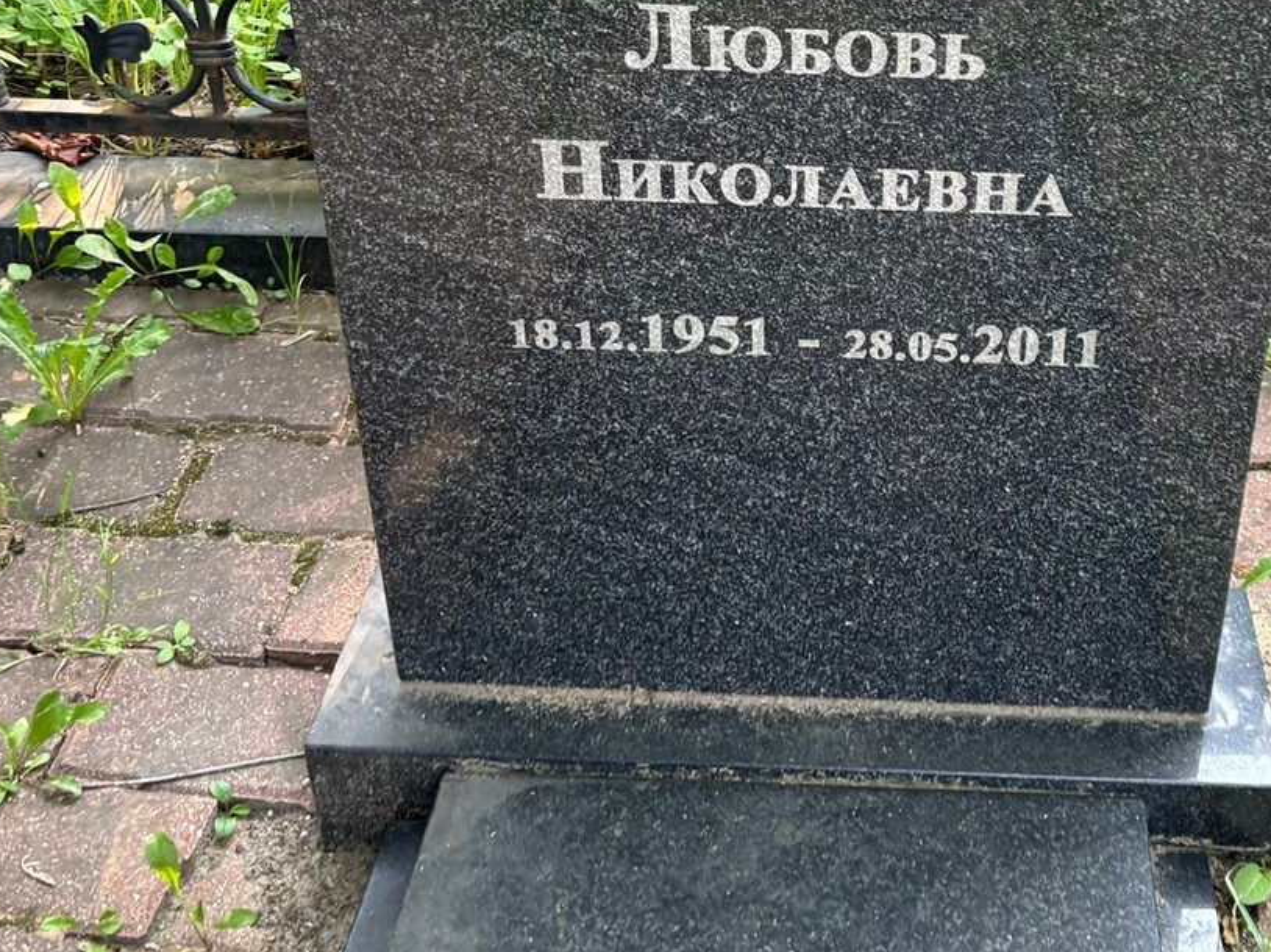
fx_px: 1688
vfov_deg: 30.5
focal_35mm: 46
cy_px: 151
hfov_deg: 40.5
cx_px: 899
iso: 125
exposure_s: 1/121
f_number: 1.6
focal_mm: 5.96
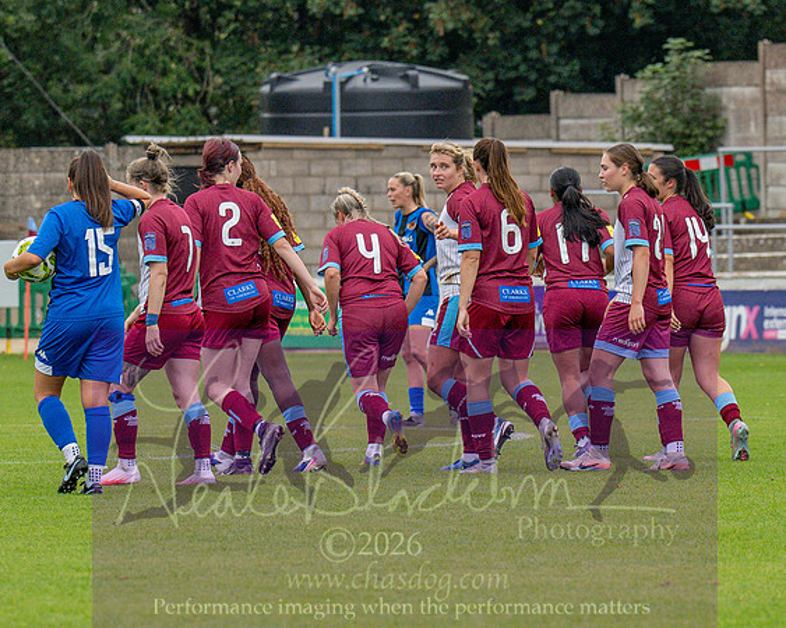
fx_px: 10267
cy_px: 354
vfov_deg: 3.5
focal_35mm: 441
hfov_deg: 4.4
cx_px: 652
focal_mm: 135
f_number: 4
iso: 640
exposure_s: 1/2000
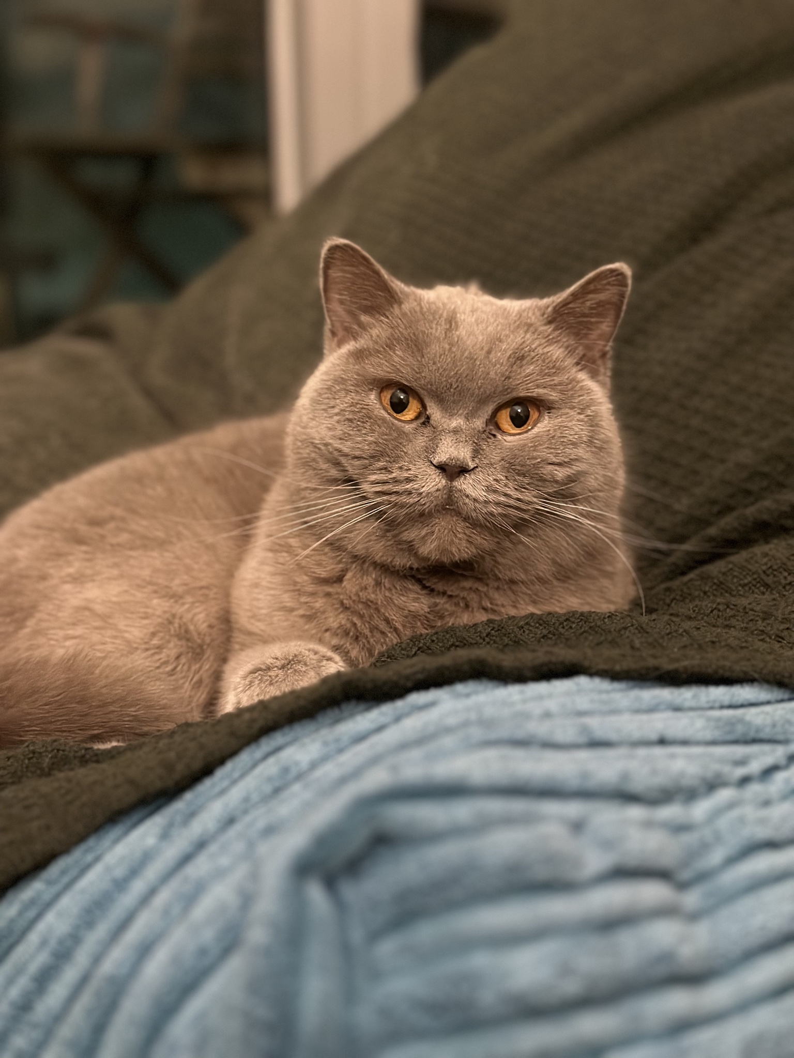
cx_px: 397
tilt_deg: -16.3
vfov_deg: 39.7
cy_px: 529
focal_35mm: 48
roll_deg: +0.6
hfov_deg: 30.3
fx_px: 1468
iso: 800
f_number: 1.78
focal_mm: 6.86
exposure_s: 1/25
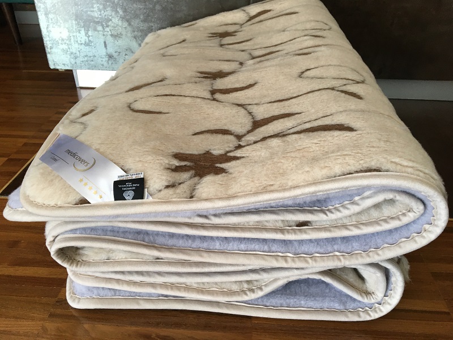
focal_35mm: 29
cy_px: 170
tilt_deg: -32.5
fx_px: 380
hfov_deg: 61.7
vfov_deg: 48.2
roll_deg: -0.8
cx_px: 226
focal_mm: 4.15
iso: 50
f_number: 2.2
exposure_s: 1/33
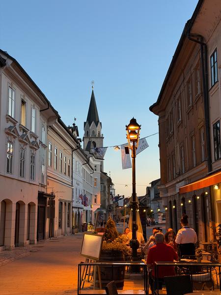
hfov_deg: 30.3
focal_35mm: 48
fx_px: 409
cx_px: 110
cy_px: 148
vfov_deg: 39.7
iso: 250
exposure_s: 1/50
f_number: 1.78
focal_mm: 6.76
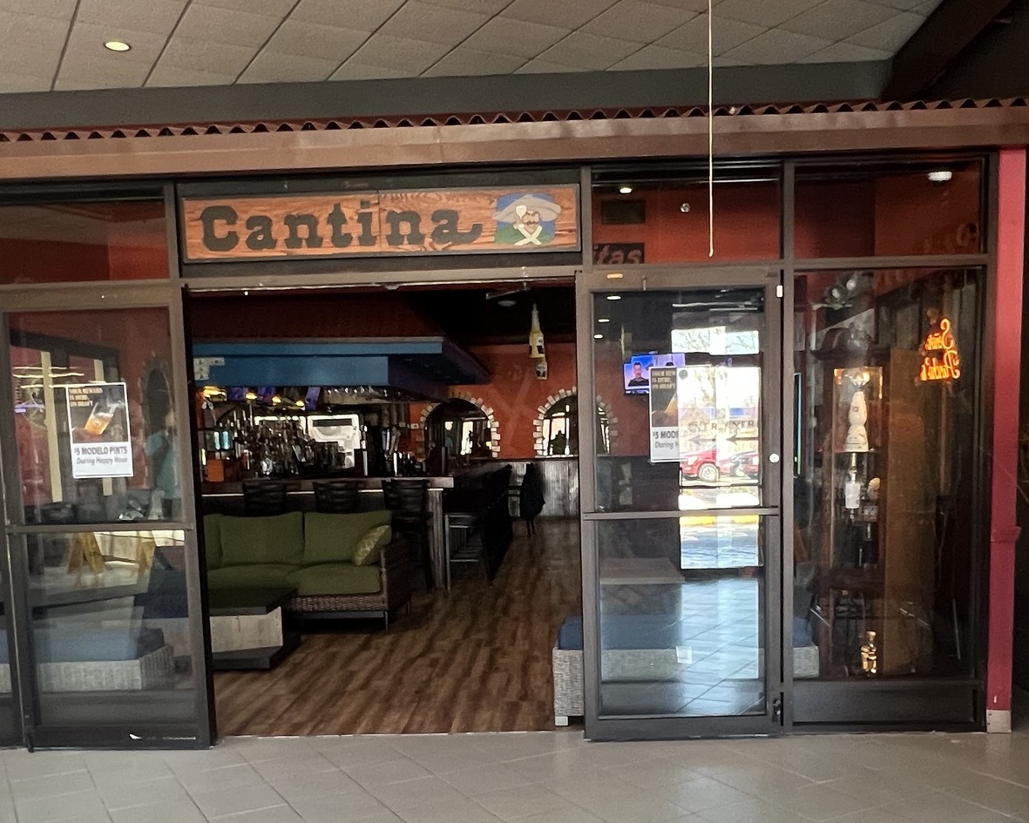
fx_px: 1005
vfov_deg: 43.8
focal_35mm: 33
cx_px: 529
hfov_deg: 54.2
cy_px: 562
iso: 200
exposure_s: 1/60
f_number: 1.8
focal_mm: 1.57
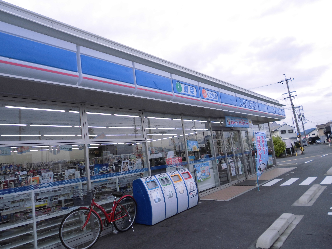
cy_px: 124
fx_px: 249
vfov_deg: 53.1
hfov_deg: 67.3
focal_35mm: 26
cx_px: 166
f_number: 3.2
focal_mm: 4.6
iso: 100
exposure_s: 1/160
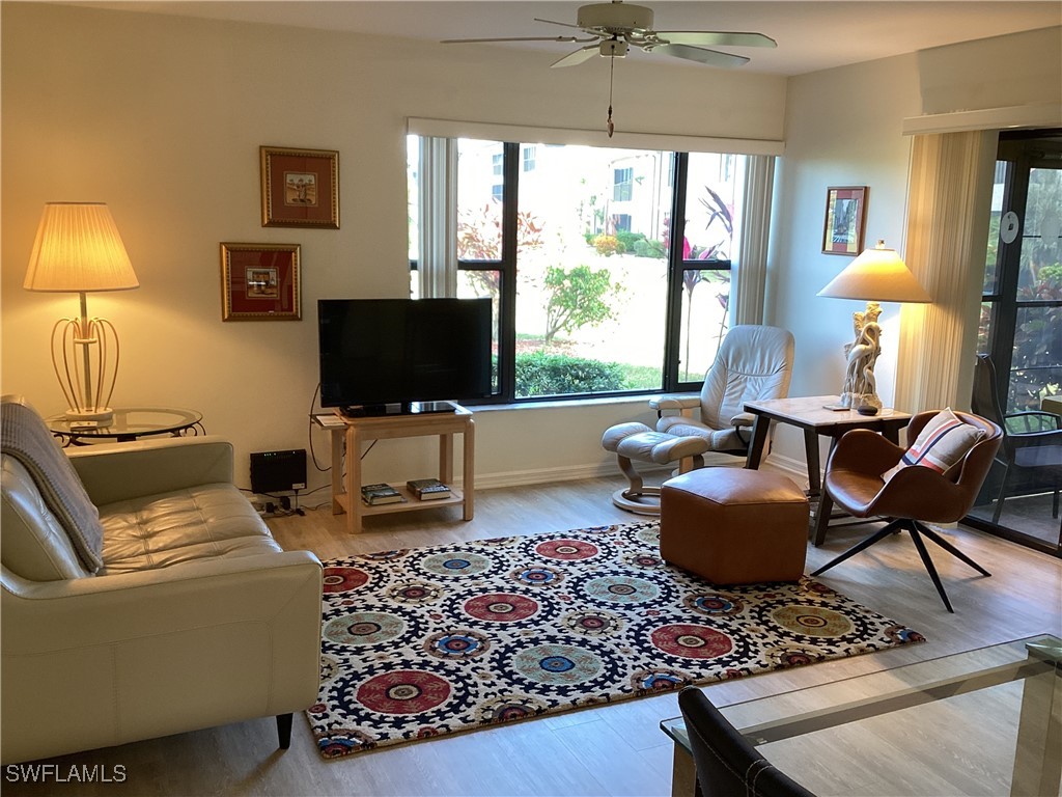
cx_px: 531
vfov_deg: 45.4
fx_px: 951
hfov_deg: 58.4
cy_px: 398
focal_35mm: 31
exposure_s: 1/60
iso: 50
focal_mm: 3.3
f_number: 2.4
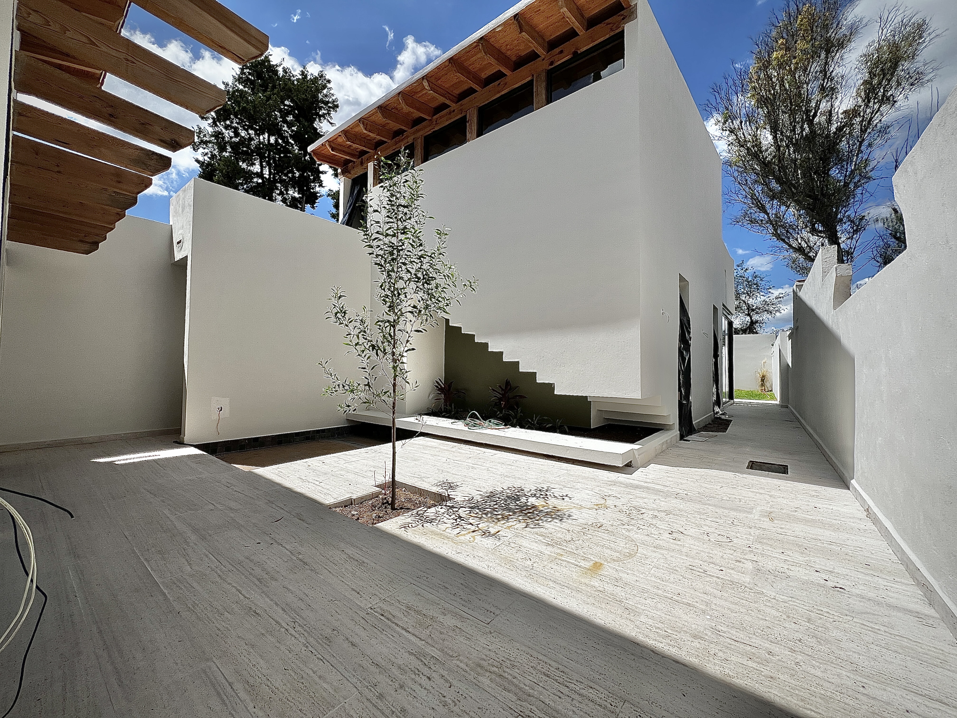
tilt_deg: +1.7
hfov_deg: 106.2
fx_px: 359
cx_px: 478
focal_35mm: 13
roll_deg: -0.8
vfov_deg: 89.9
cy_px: 359
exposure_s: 1/3311
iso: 32
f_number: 1.8
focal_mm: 1.57
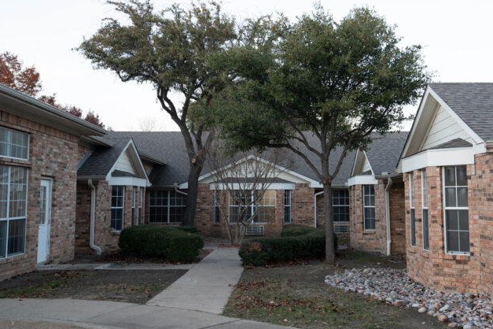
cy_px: 135
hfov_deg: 40.2
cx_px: 292
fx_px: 671
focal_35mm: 49
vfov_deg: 27.5
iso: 800
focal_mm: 40
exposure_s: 1/160
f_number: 4
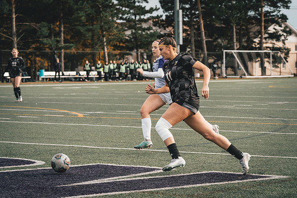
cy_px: 99
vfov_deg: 10.1
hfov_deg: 15.1
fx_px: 1118
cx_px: 165
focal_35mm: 135
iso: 800
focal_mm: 122
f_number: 6.3
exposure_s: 1/800
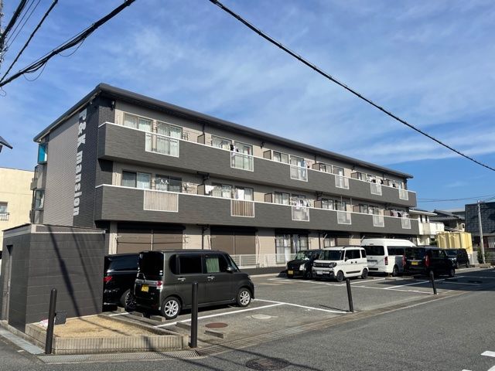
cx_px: 248
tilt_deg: +10.1
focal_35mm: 26
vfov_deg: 53.1
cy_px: 186
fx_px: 372
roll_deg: +0.6
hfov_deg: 67.3
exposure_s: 1/4651
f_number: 1.6
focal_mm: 4.2
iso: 32
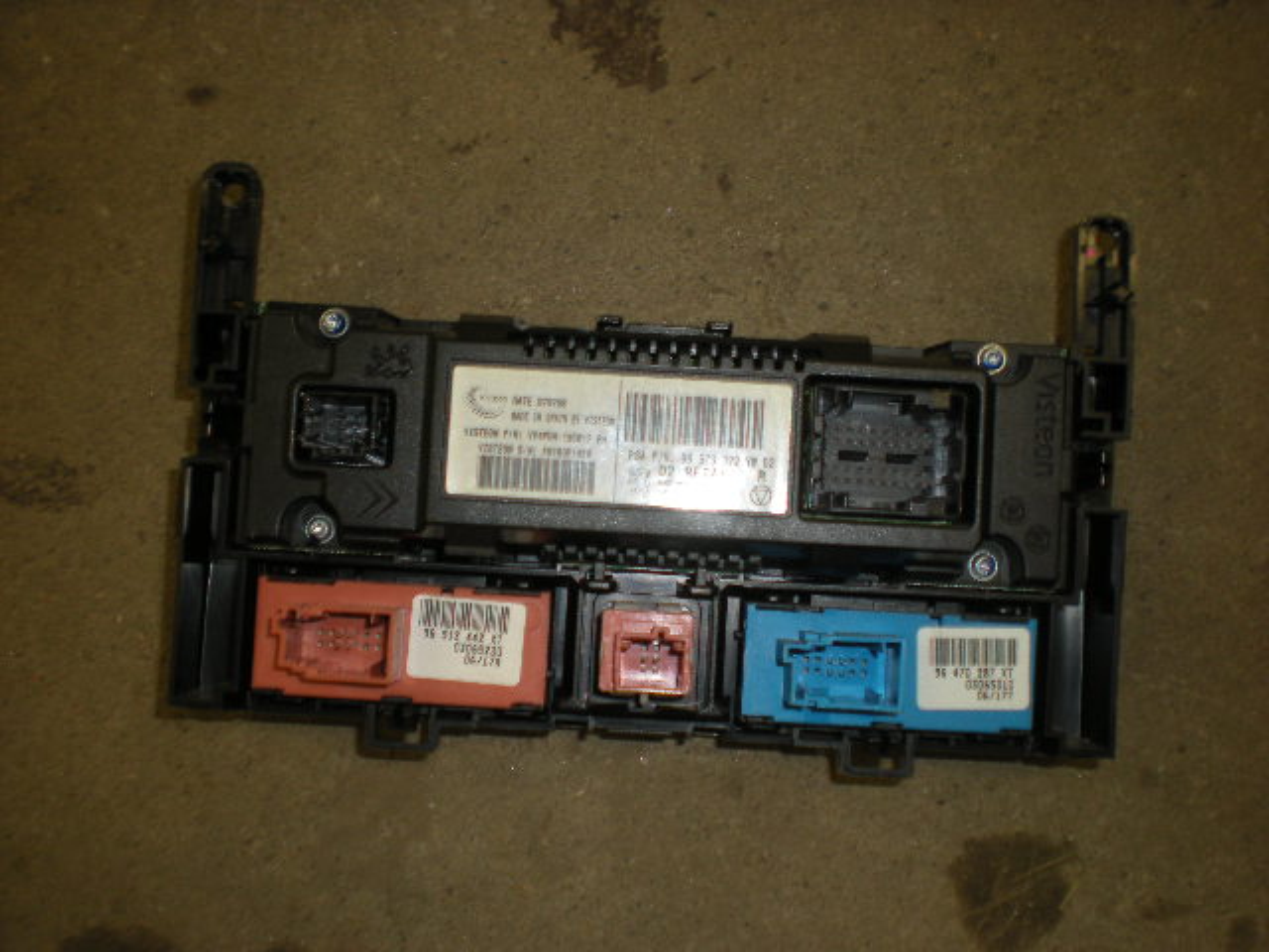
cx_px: 634
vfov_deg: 37.7
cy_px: 476
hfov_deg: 49.0
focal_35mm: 38
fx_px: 1393
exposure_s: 1/30
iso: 64
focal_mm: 6.3
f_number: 3.1
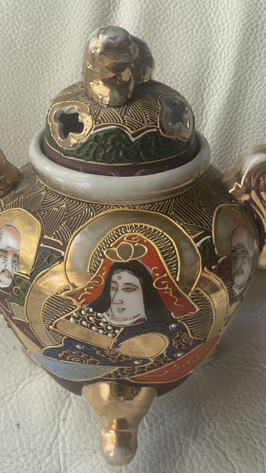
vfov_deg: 31.9
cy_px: 252
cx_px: 125
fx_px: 828
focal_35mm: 66
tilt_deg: -66.6
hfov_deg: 18.2
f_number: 2
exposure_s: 1/99
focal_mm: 6
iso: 160
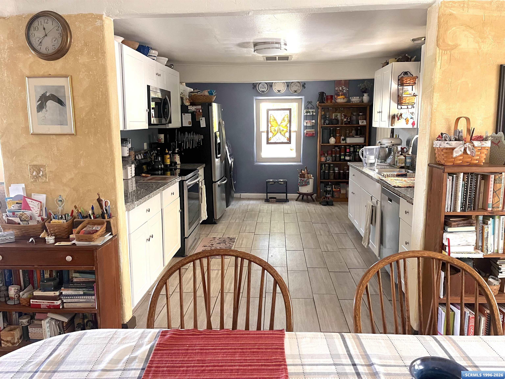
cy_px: 190
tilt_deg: -9.2
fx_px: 379
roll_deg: +0.3
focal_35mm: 26
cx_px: 252
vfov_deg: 53.1
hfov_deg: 67.3
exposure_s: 1/60
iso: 250
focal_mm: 5.1
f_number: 1.6
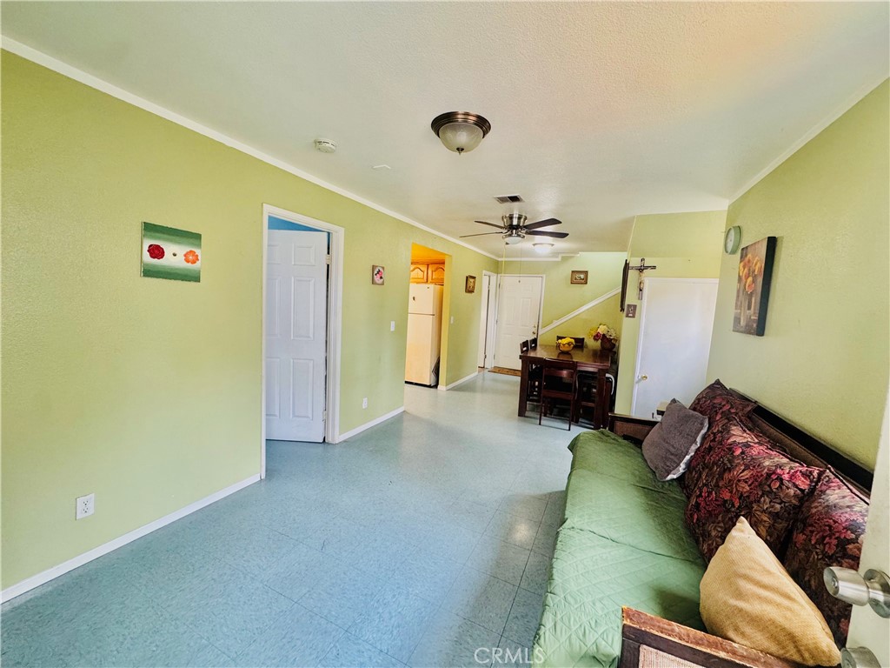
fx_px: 360
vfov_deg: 85.7
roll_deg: -2.7
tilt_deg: -5.4
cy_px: 334
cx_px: 445
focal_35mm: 14
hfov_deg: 102.1
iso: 250
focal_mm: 2.22
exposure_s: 1/60
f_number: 2.2
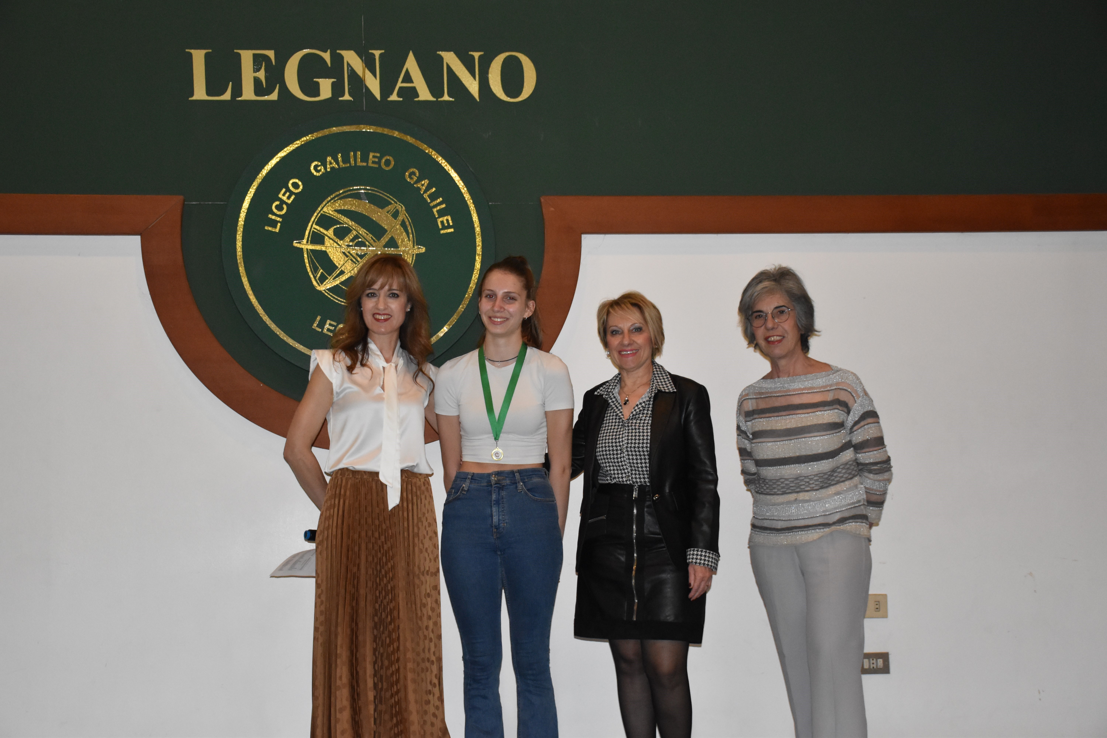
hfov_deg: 38.9
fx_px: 1568
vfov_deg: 26.5
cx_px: 554
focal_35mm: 51
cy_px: 369
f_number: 4.2
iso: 2200
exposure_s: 1/60
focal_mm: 34
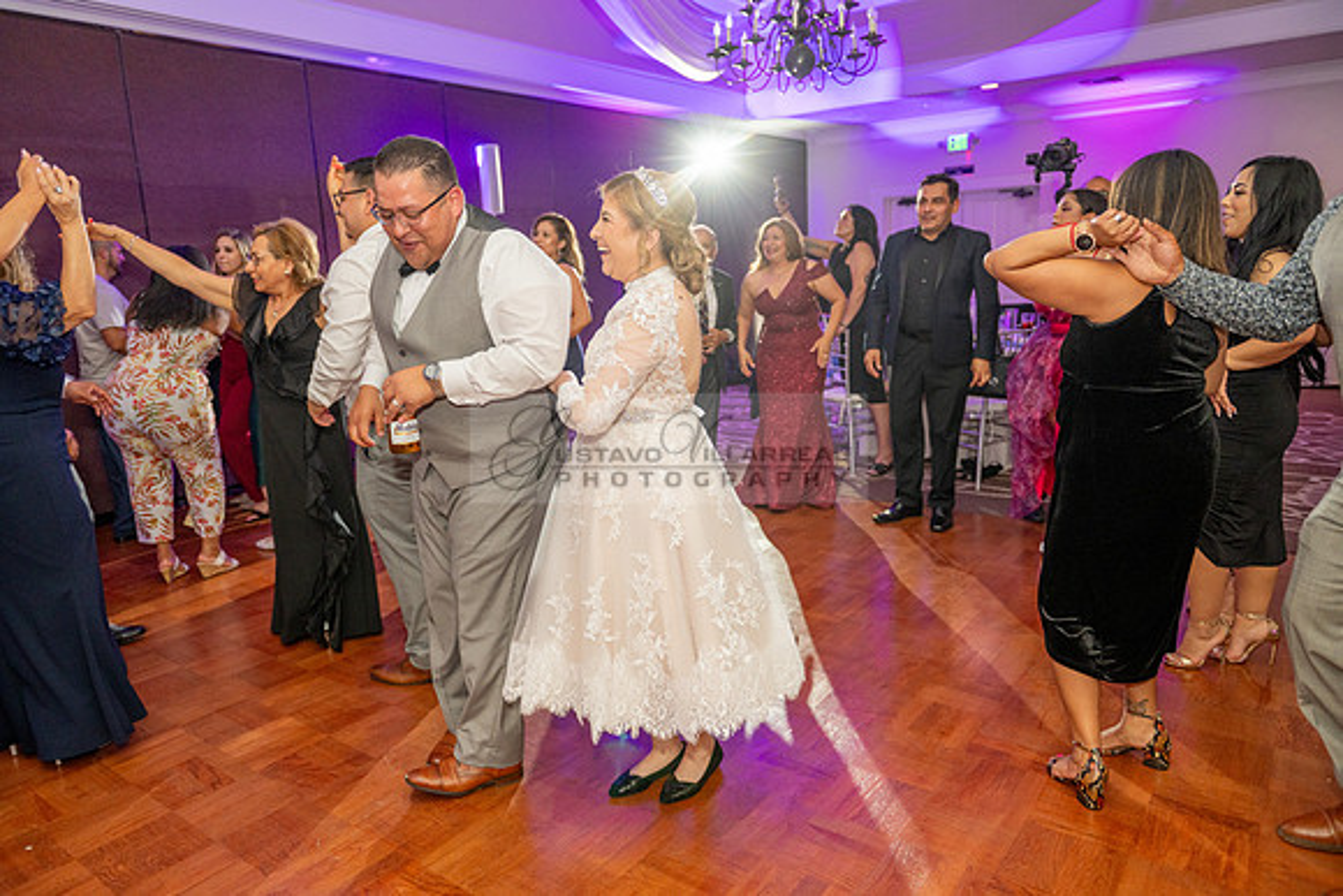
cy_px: 448
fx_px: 896
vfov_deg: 53.2
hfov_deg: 73.7
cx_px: 672
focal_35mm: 24
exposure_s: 1/100
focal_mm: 24
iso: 800
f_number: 2.8
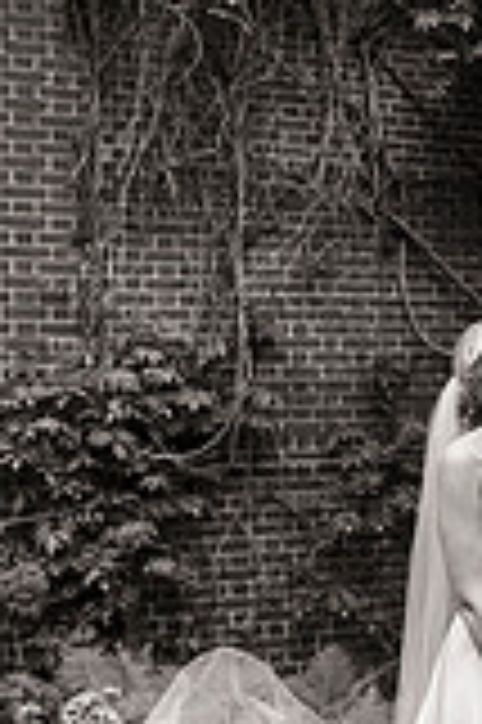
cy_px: 387
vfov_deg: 35.7
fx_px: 1127
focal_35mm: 56
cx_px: 509
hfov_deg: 22.9
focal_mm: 20
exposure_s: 1/125
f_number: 3.5
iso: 400
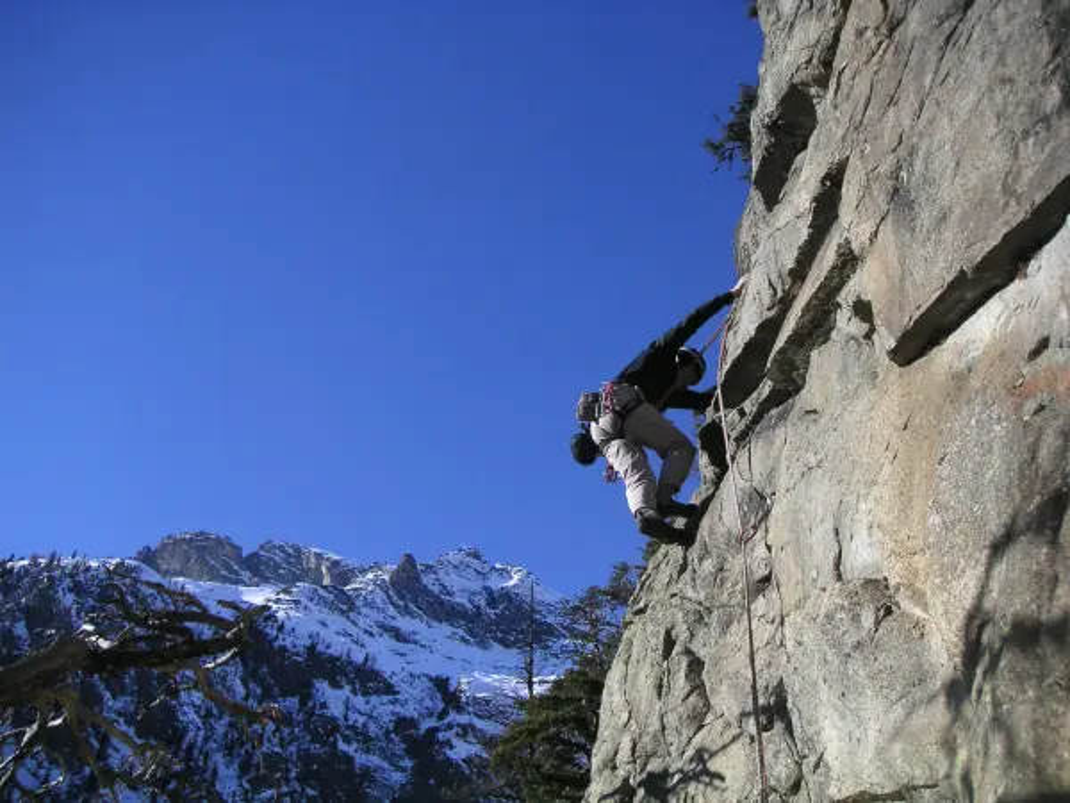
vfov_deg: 37.7
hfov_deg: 49.0
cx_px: 535
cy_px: 402
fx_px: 1175
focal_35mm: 38
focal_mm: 6
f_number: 2.8
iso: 50
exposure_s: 1/750
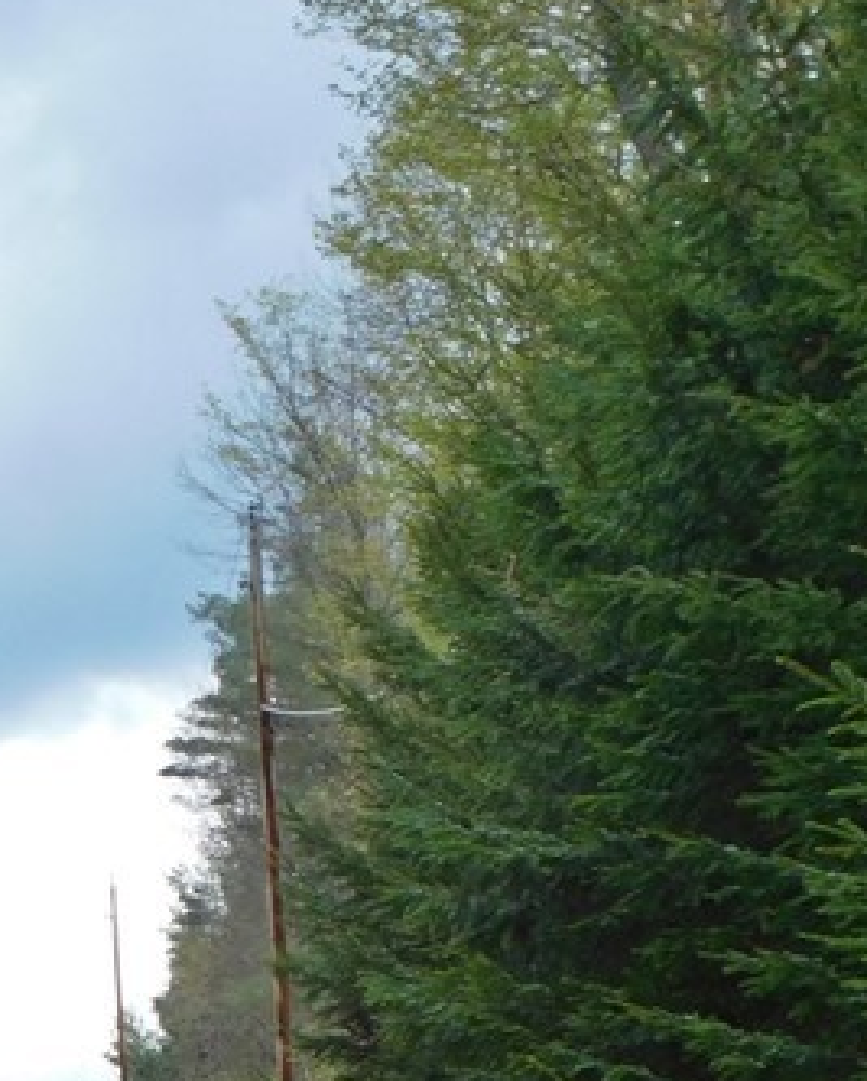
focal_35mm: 135
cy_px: 1045
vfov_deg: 14.1
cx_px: -779
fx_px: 4324
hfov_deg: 10.6
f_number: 3.7
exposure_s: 1/200
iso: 125
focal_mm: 8
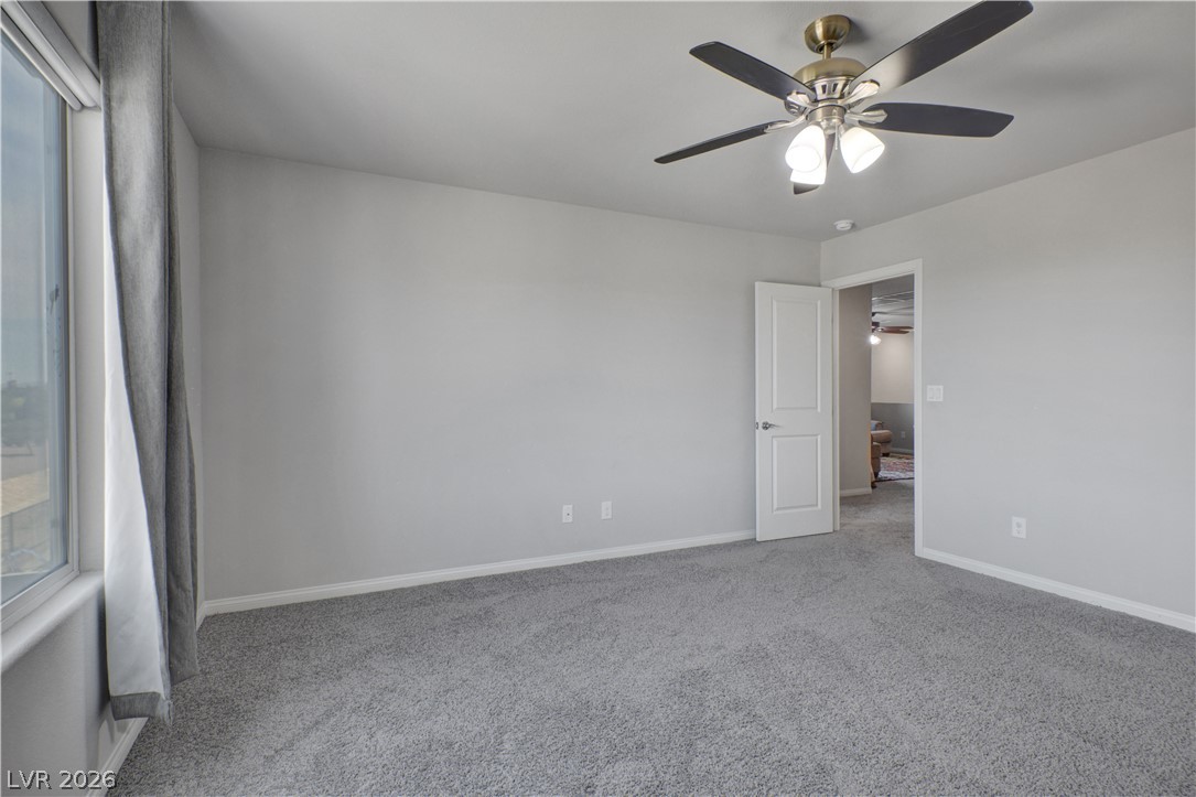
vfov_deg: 72.0
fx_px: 548
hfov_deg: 95.0
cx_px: 598
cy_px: 398
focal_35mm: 16
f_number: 8
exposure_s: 1/60
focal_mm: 11
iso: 400
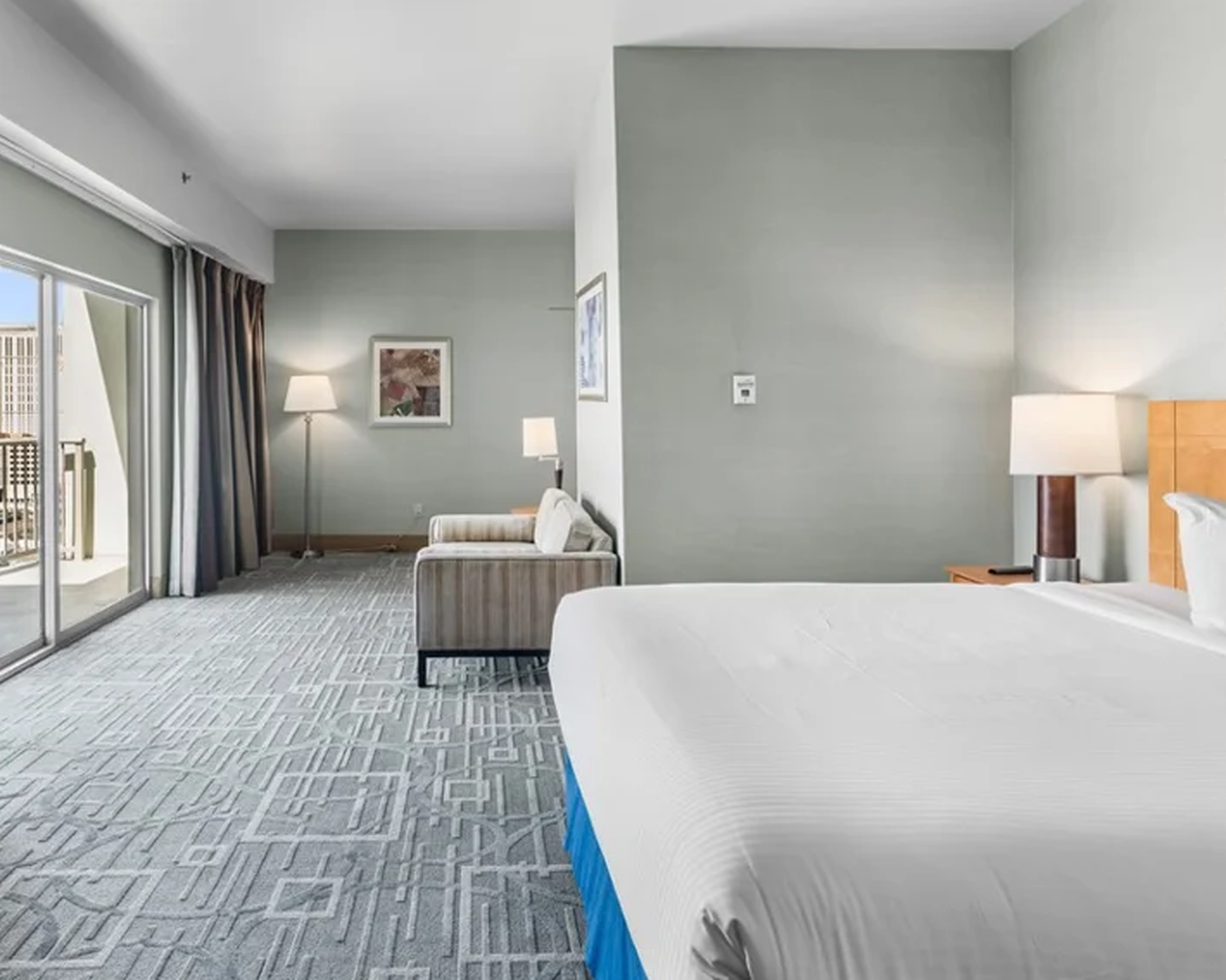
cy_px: 420
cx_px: 492
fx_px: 835
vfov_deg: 60.6
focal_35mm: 23
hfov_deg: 71.9
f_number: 8
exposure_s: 1/5
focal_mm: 17
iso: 400
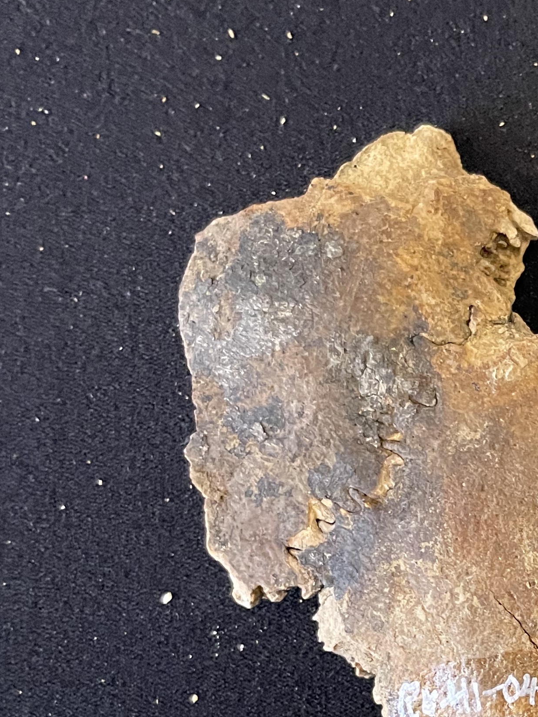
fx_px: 1326
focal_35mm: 64
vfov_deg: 29.1
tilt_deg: -85.3
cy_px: 633
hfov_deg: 21.4
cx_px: 639
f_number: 1.6
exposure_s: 1/40
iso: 500
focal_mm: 4.2
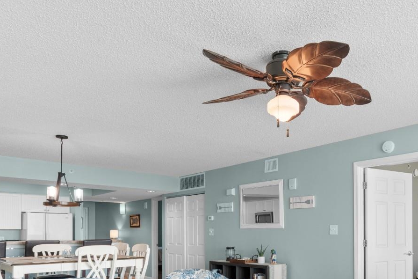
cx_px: 290
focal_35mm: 29
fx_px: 337
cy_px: 229
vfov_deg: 42.6
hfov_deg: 61.5
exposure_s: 1/3
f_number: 4.8
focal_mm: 11
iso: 100
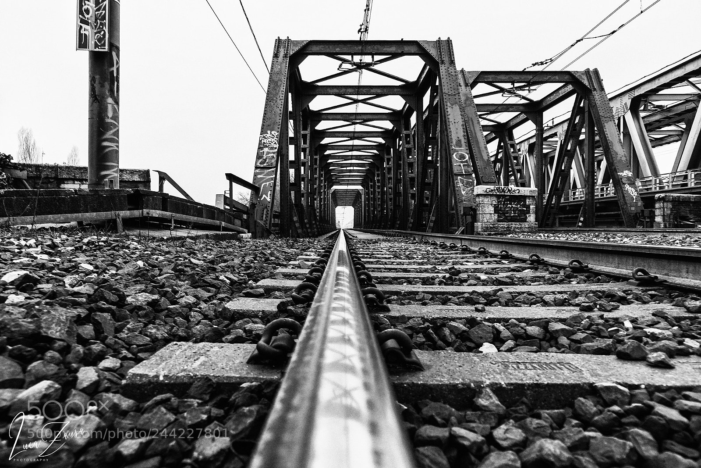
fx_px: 409
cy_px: 234
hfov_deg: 81.2
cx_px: 350
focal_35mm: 21
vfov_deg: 59.5
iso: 100
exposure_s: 1/60
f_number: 5
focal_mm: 14
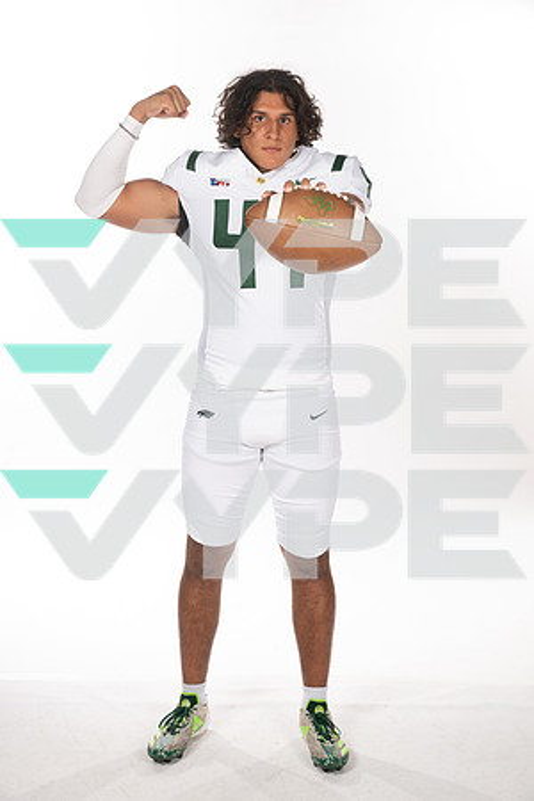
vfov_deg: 36.2
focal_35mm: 55
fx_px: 1224
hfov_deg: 24.6
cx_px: 267
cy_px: 400
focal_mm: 55
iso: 640
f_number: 8
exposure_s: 1/400
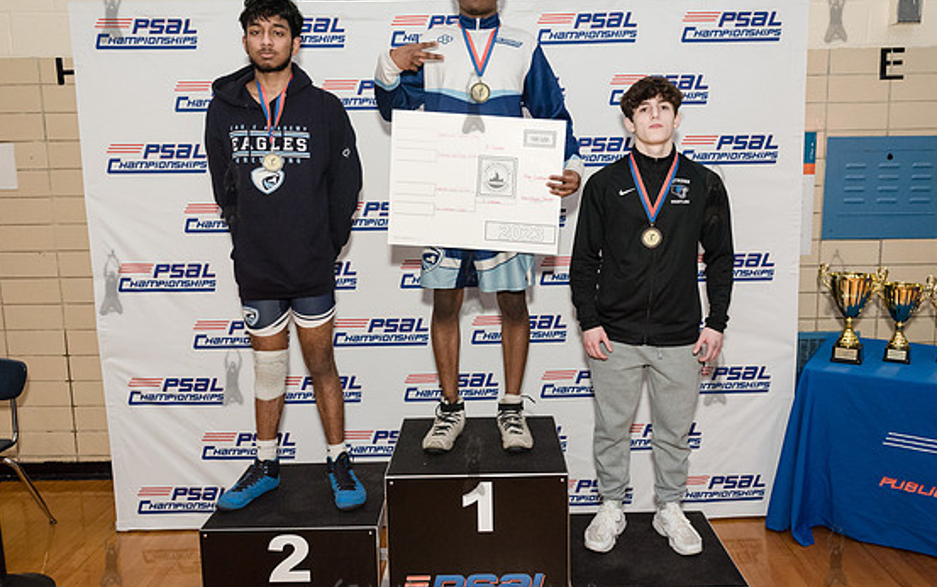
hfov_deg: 62.8
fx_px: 766
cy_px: 284
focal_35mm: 30
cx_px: 501
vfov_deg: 41.9
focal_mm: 24
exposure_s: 1/200
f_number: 4.5
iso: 4000
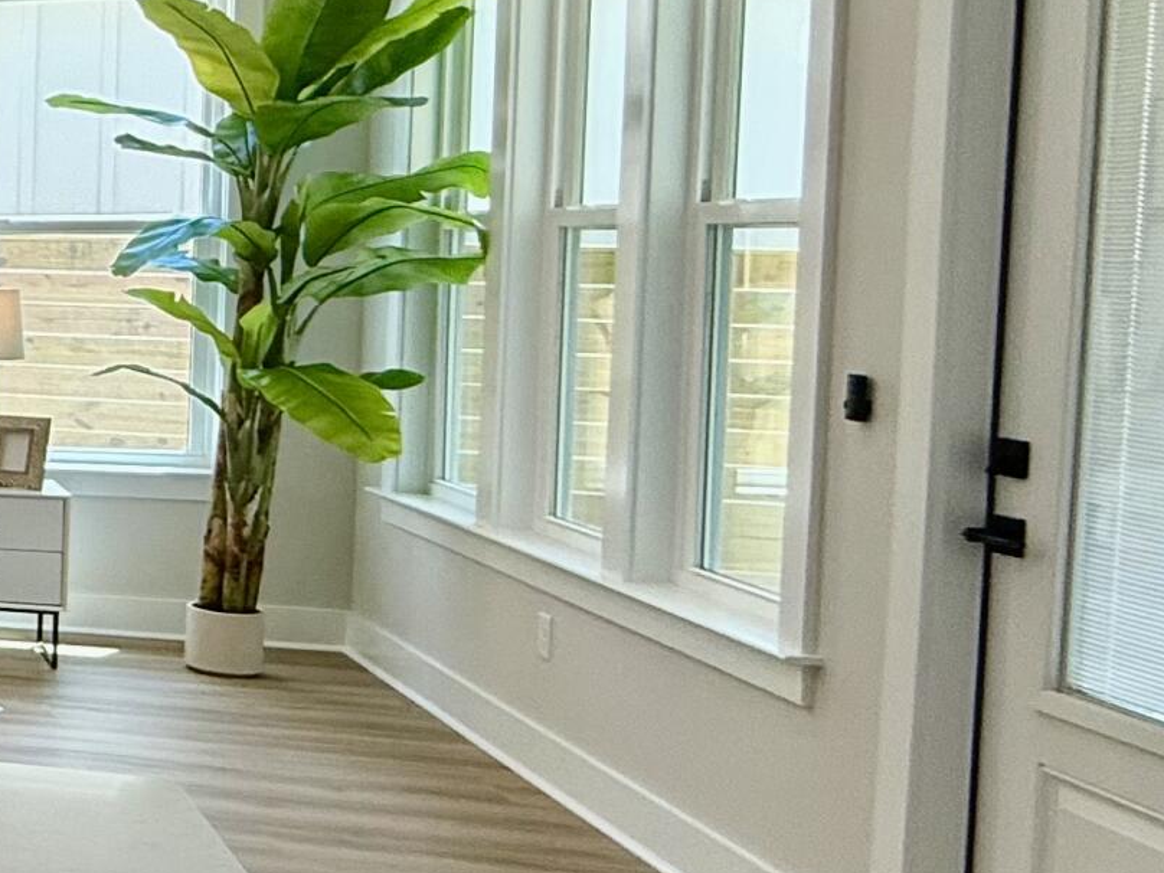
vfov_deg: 27.9
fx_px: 1749
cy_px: 336
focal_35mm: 52
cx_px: -938
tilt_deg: -2.4
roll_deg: +0.5
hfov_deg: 22.0
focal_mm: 2.22
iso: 80
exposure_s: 1/120
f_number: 2.2
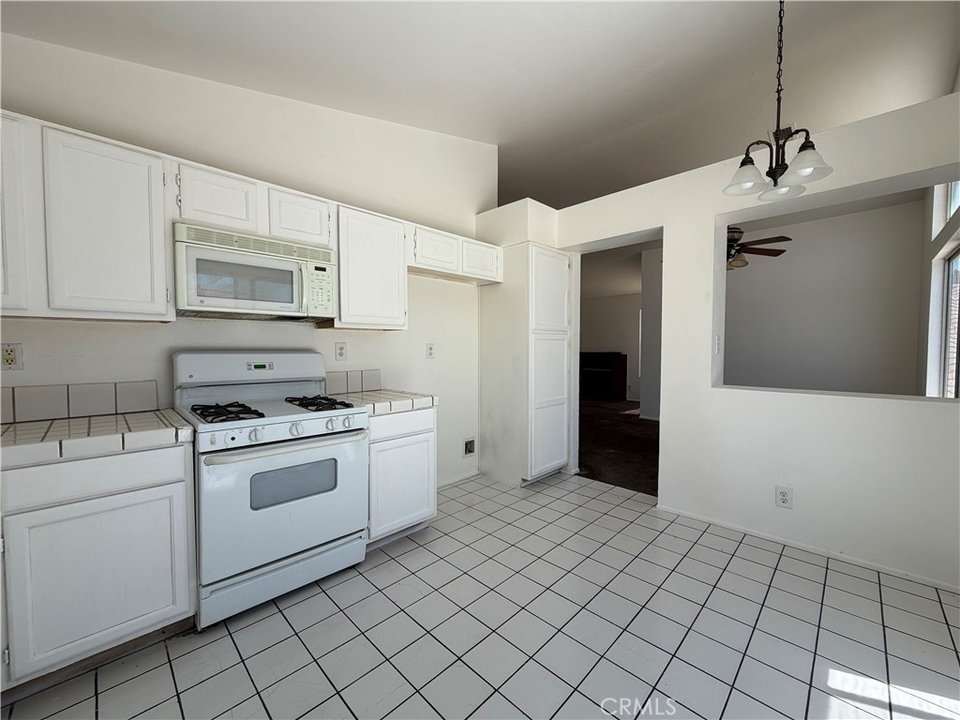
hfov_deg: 102.1
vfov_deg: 85.7
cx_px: 480
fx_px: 388
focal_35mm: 14
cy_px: 360
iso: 40
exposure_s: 1/638
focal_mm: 2.22
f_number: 2.2
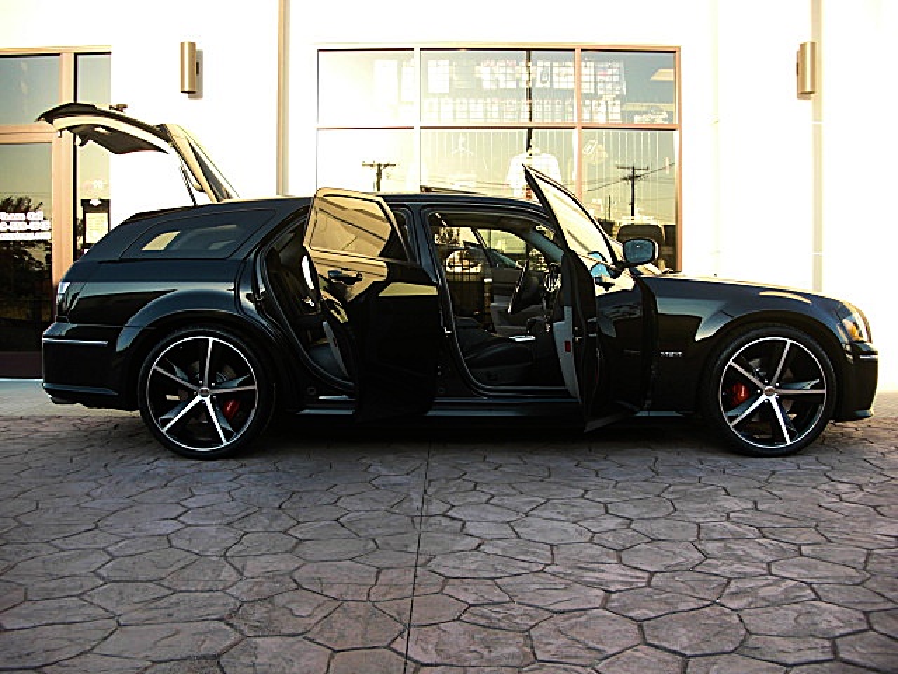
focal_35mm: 36
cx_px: 449
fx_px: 934
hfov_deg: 51.4
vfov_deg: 39.7
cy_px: 337
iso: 50
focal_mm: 6.3
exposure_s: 1/125
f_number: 2.8
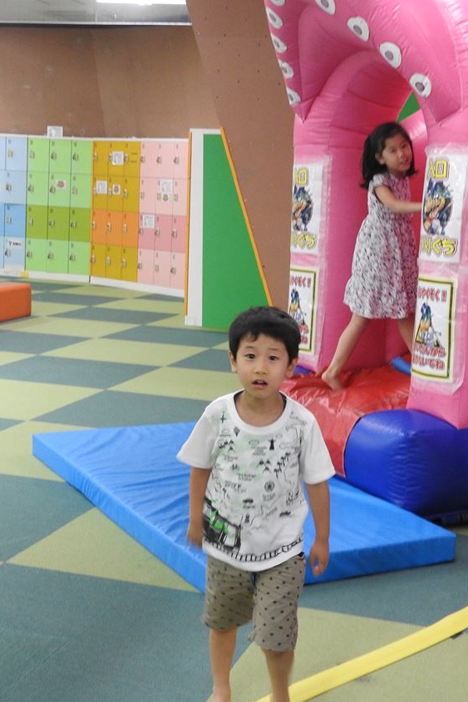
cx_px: 288
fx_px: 1091
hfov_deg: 24.1
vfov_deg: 35.6
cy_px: 349
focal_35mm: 56
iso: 400
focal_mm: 7.2
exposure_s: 1/30
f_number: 3.8
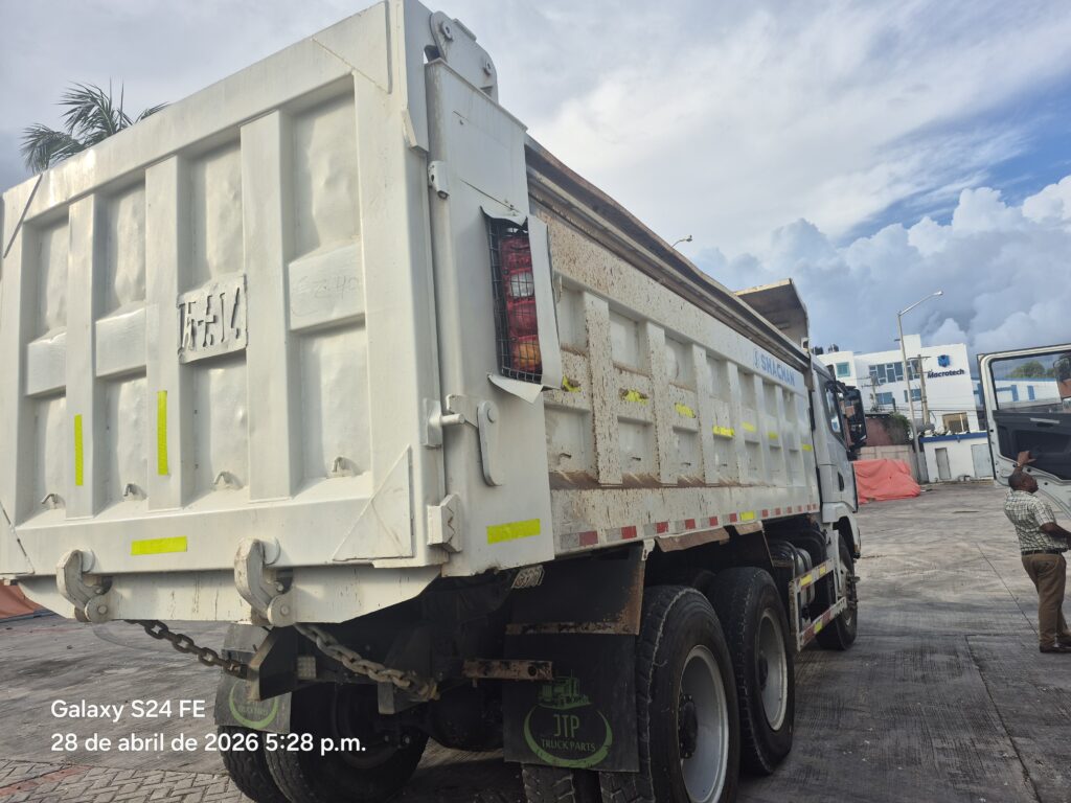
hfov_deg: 73.9
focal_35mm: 23
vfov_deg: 58.9
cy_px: 402
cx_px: 536
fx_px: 712
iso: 25
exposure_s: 1/872
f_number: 1.8
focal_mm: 5.4
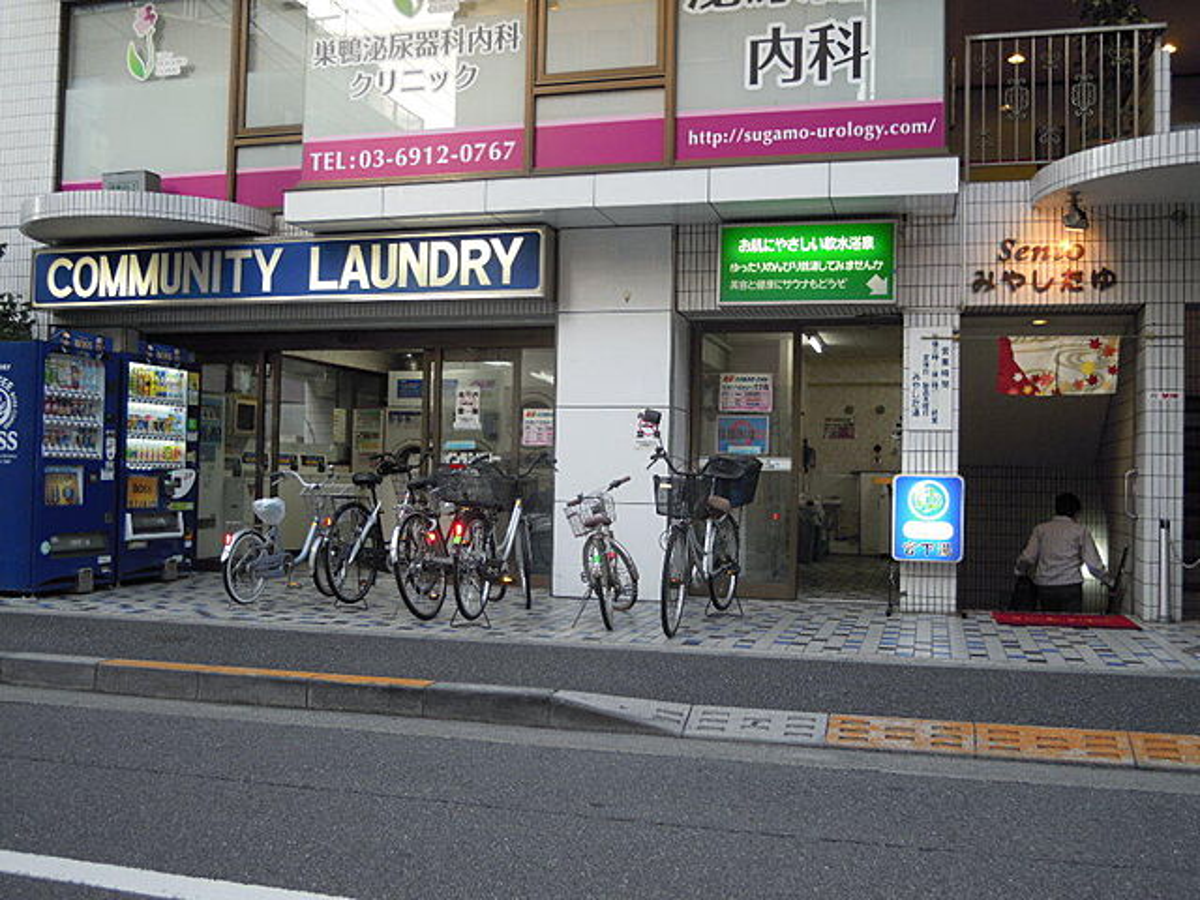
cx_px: 600
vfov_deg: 44.2
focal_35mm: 32
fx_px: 1109
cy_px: 450
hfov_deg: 56.8
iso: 100
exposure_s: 1/40
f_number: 2.8
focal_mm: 5.7
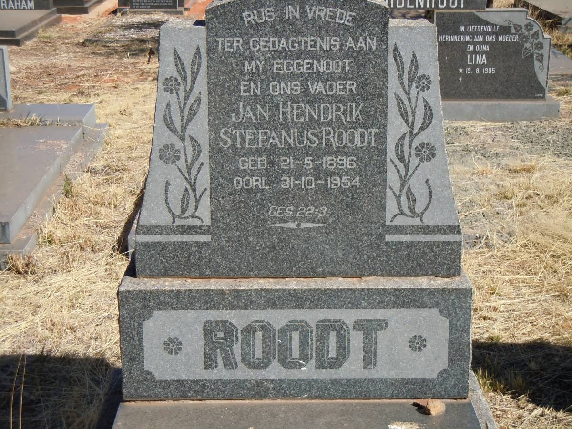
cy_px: 214
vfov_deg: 21.6
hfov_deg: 28.6
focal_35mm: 68
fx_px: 1124
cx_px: 286
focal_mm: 12.2
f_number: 8.2
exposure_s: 1/250
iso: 200
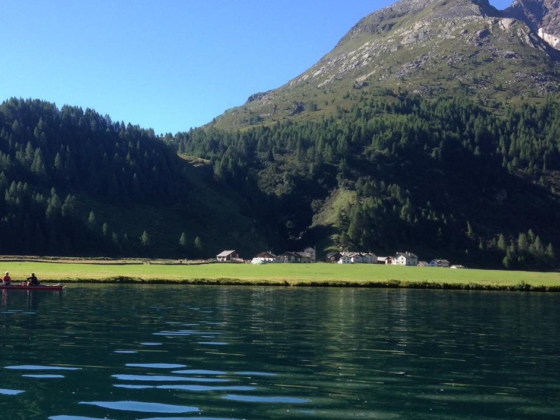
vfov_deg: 26.1
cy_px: 221
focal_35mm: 56
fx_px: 906
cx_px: 226
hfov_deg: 34.3
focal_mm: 4.12
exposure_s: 1/678
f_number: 2.4
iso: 50
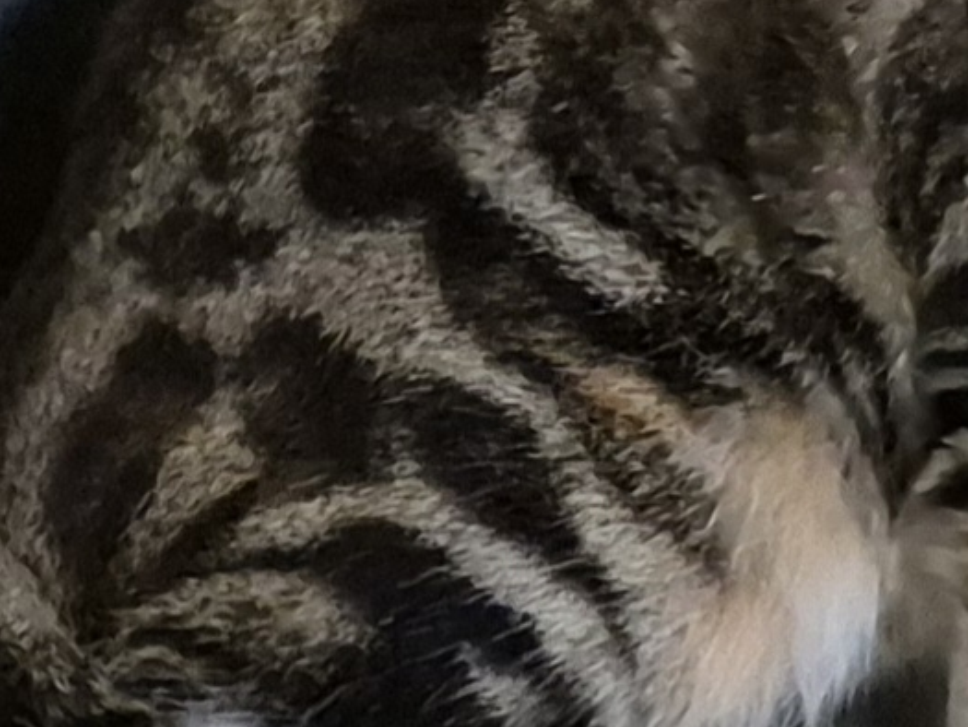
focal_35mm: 85
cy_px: 417
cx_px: 1342
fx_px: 2377
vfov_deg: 17.4
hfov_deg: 20.5
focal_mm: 5.4
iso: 2000
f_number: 1.8
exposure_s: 1/100
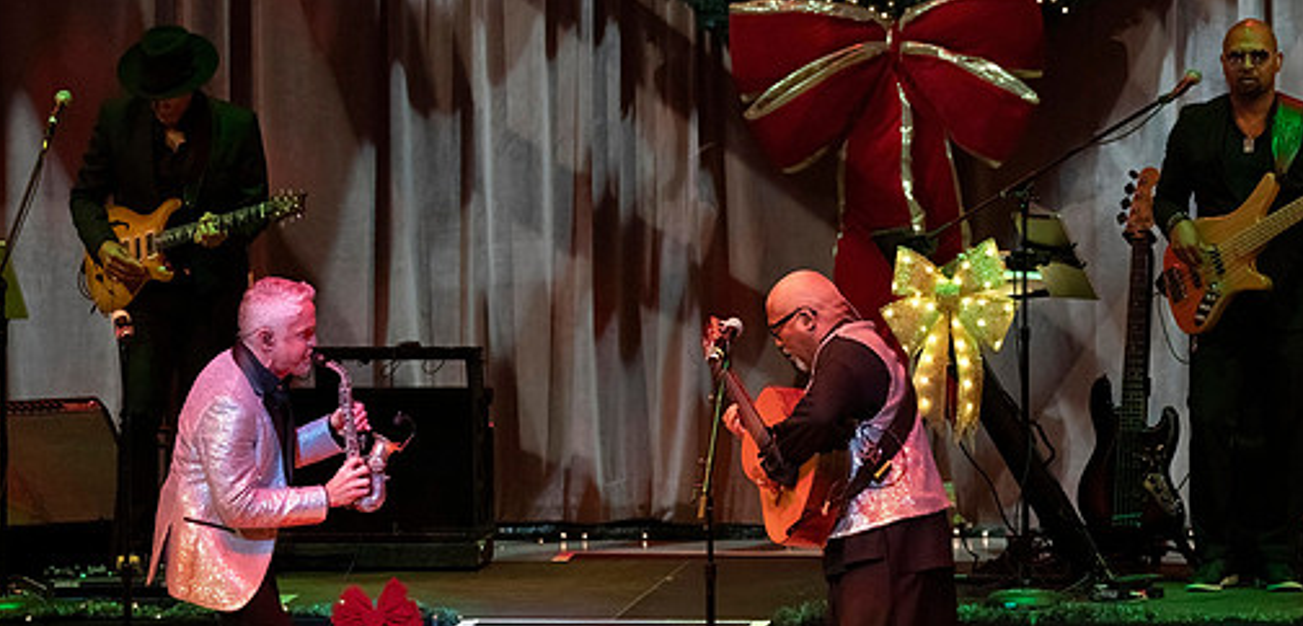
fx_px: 11859
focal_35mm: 355
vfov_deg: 3.0
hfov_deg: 6.3
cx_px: 683
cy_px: 295
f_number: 7.1
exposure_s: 1/320
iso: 5000
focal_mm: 232
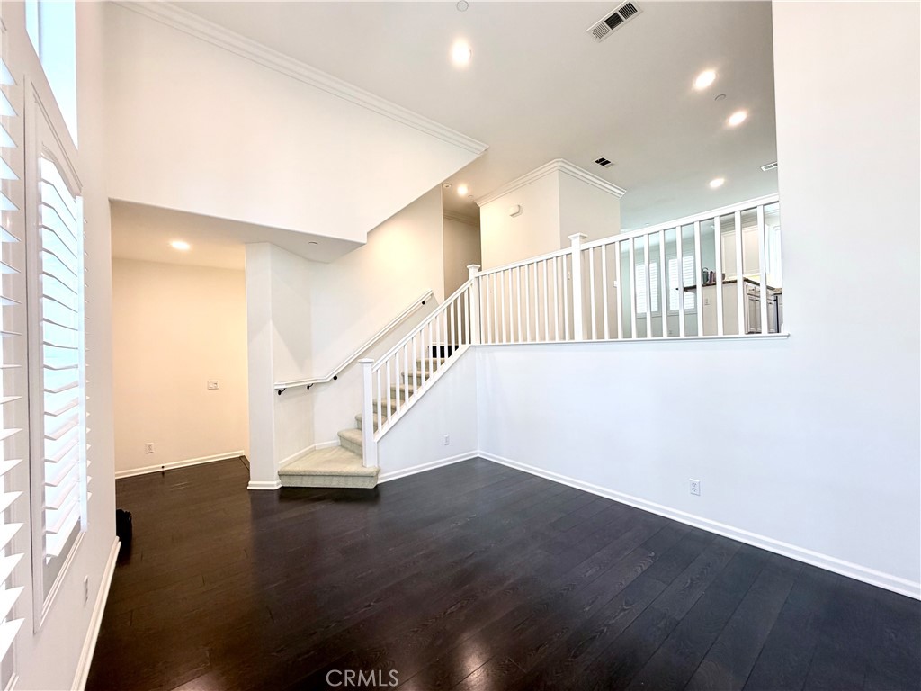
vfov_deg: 85.7
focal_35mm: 14
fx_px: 372
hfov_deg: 102.1
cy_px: 346
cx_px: 460
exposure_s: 1/120
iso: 100
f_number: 2.2
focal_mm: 2.22
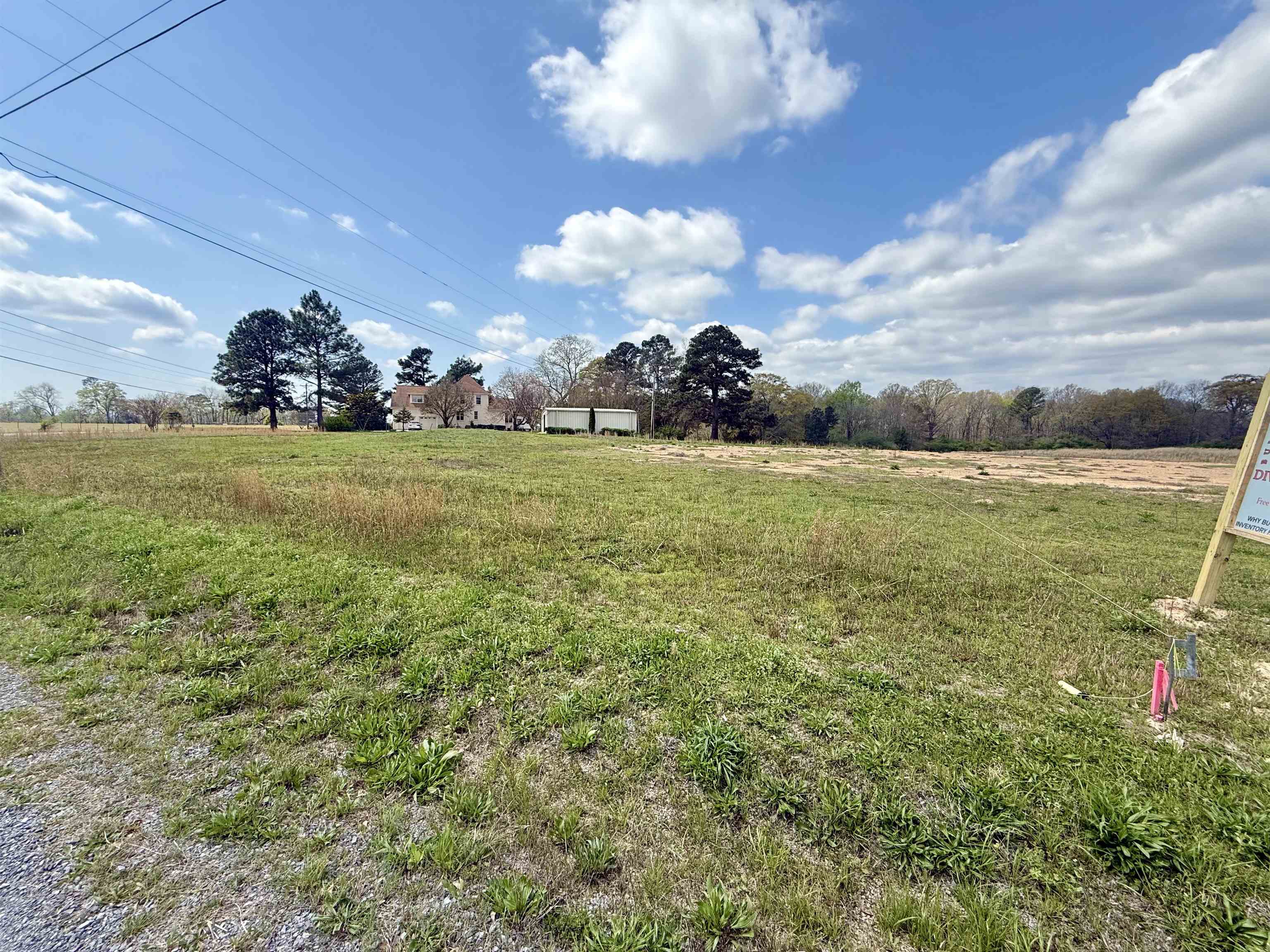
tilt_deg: -4.8
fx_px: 514
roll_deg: +0.2
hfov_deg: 102.1
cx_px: 635
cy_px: 476
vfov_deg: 85.7
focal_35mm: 14
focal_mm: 2.22
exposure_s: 1/1848
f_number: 2.2
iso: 50
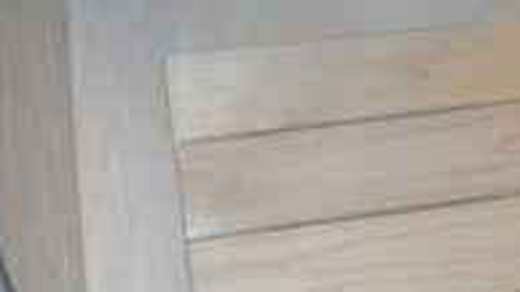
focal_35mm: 119
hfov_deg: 17.5
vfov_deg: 10.2
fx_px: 1640
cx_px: 539
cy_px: 217
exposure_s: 1/60
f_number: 3
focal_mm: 7.6
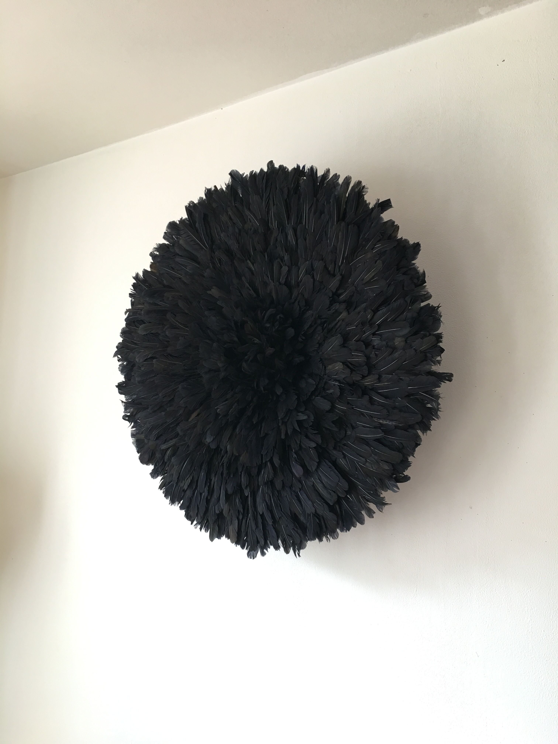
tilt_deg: +6.3
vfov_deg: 61.7
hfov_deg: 48.2
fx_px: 623
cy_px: 372
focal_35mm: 29
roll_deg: -2.3
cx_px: 279
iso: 40
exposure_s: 1/17
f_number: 2.2
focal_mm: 4.15
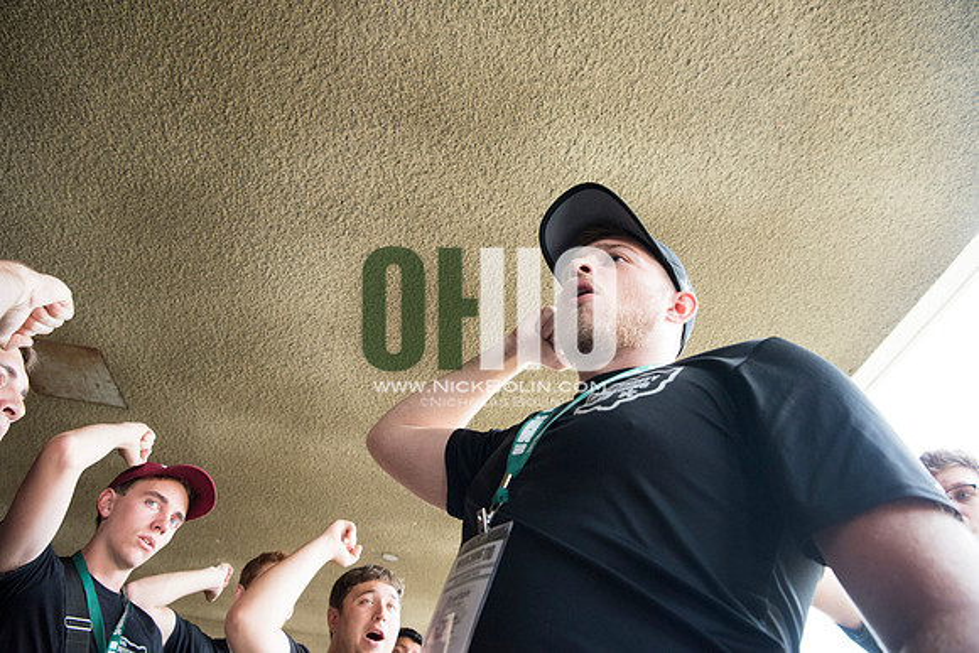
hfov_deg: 73.7
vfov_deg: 53.2
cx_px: 490
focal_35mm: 24
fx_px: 653
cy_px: 326
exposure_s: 1/320
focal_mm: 24
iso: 2500
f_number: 5
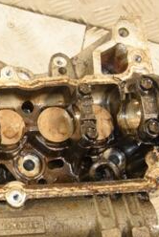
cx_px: -62
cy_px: 157
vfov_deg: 23.3
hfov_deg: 14.9
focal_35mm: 87
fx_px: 575
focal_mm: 24
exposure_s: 1/160
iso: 800
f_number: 5
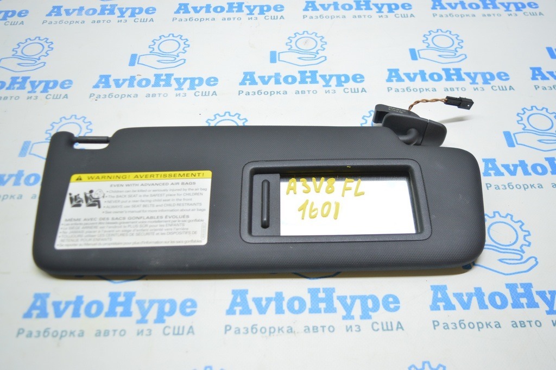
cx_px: 278
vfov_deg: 38.3
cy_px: 185
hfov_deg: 55.1
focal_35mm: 34
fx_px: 532
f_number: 3.8
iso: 400
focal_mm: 23
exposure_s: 1/40
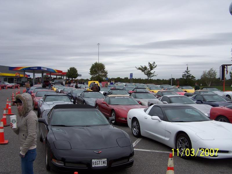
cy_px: 87
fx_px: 255
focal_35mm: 38
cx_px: 116
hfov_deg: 49.0
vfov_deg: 37.7
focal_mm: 6.3
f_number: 2.8
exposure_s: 1/500
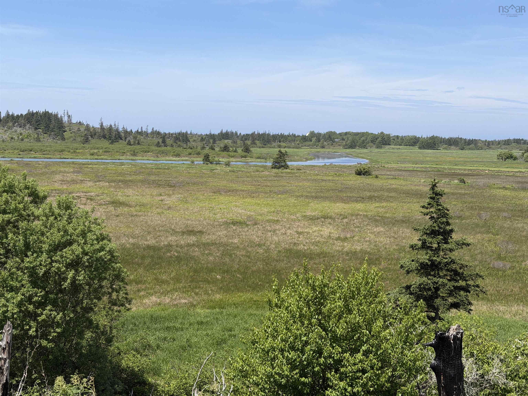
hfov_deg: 39.7
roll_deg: -1.8
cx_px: 264
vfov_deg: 30.3
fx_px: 732
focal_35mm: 48
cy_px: 198
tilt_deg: -4.6
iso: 64
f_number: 1.78
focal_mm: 6.76
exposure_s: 1/5208
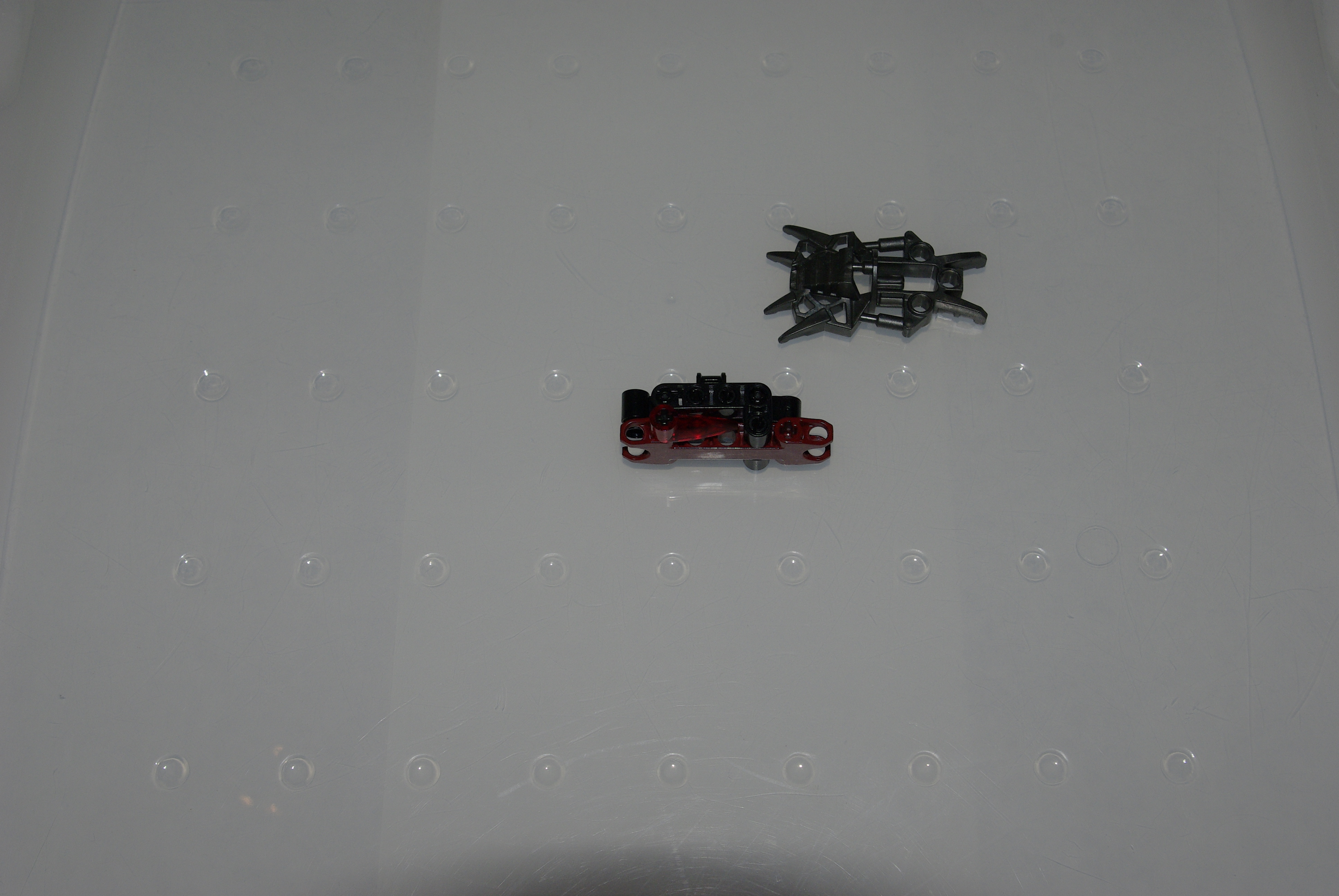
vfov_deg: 29.0
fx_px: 1732
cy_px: 448
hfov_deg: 42.3
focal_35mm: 46
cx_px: 670
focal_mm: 31
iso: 400
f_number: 8
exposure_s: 1/45
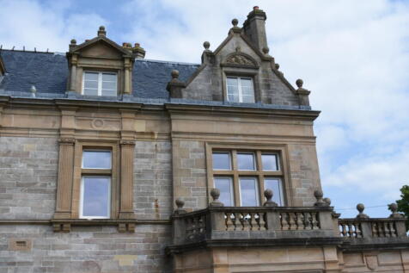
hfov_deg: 49.6
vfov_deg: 34.2
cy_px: 136
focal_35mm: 39
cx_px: 204
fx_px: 443
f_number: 6.3
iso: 100
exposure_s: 1/800
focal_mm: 26
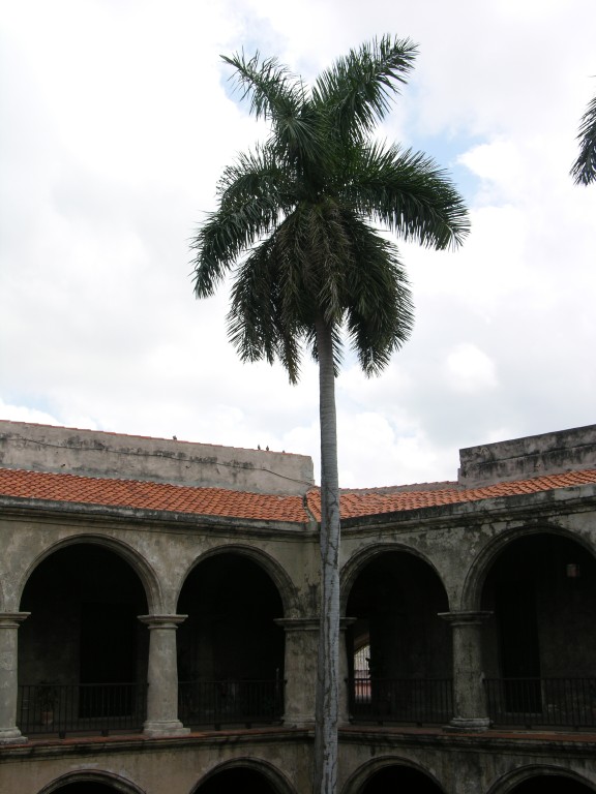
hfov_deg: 34.3
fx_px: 964
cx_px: 298
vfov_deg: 44.8
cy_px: 397
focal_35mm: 42
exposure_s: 1/207
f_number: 5.8
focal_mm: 10.7
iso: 50
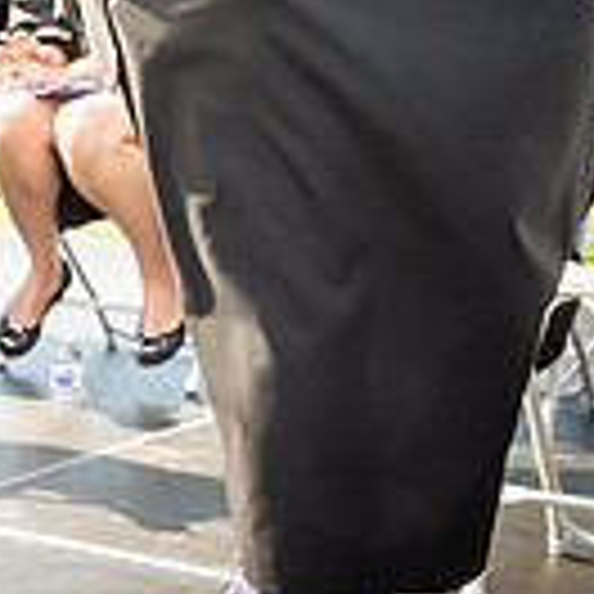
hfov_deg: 13.4
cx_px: -605
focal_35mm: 111
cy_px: -148
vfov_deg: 15.1
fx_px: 2155
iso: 200
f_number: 7.1
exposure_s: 1/500
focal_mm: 17
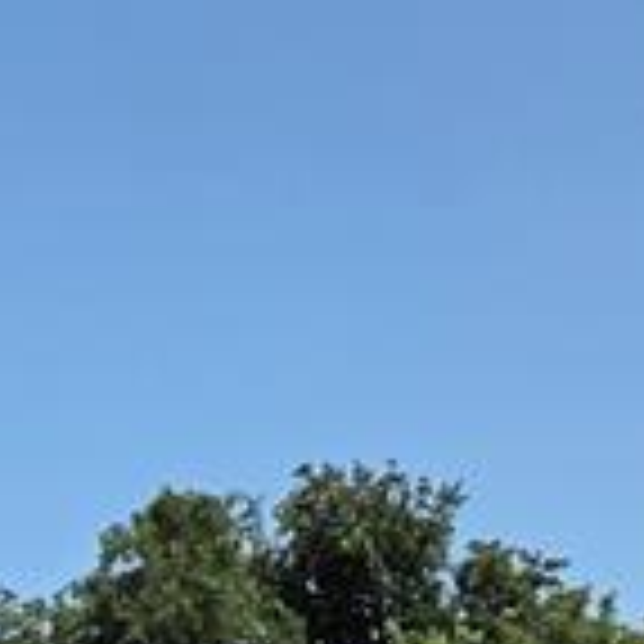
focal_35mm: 146
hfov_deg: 10.7
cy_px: 1216
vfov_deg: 11.0
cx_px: -734
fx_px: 3073
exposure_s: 1/6574
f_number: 1.7
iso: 80
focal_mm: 6.3
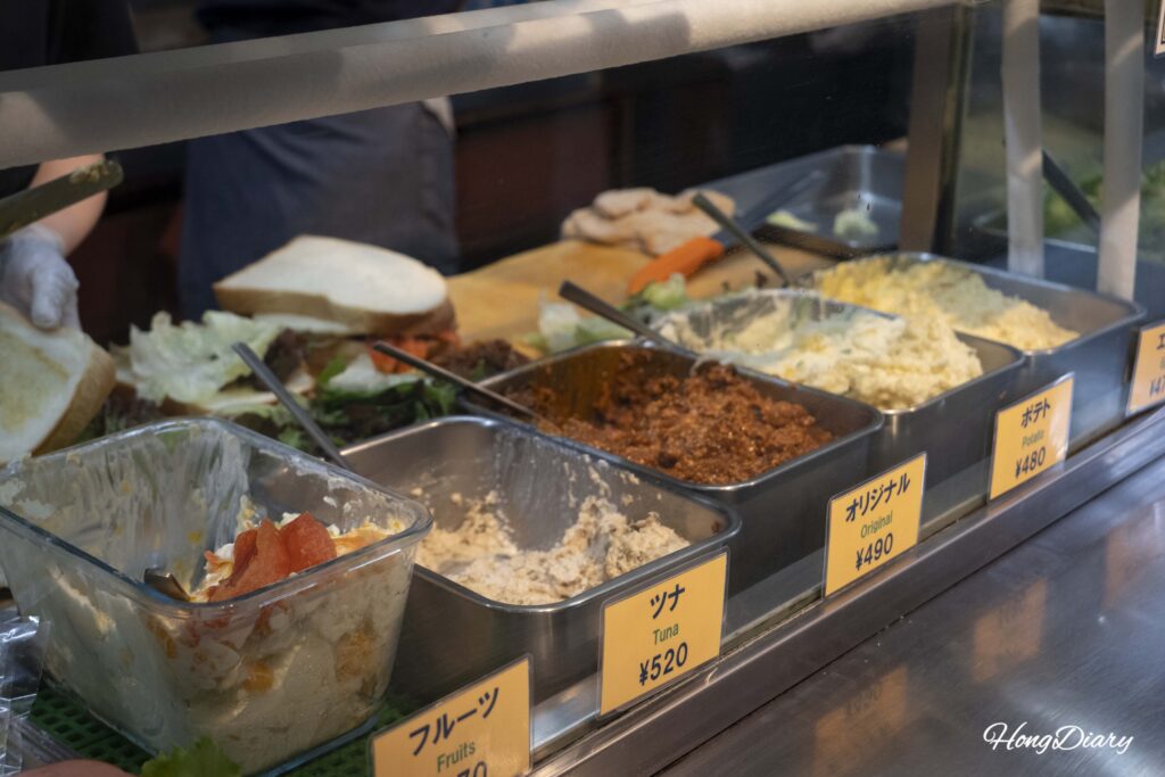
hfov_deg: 35.6
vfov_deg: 24.2
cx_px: 582
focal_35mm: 56
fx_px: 1812
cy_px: 388
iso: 3200
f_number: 5.6
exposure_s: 1/160
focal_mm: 56
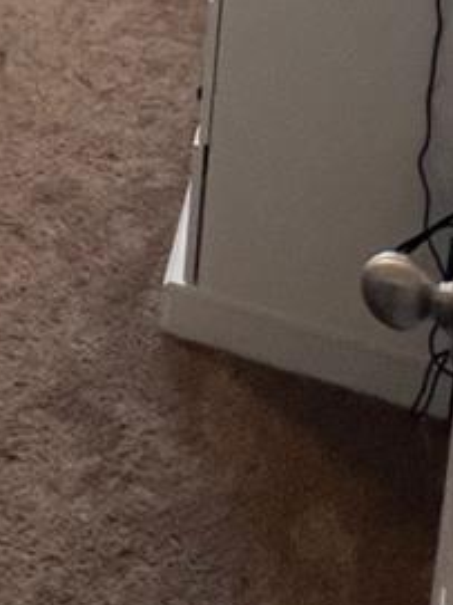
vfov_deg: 20.0
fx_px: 1257
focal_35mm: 72
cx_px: -137
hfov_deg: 18.9
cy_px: -473
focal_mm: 1.57
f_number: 1.8
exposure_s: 1/60
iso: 160
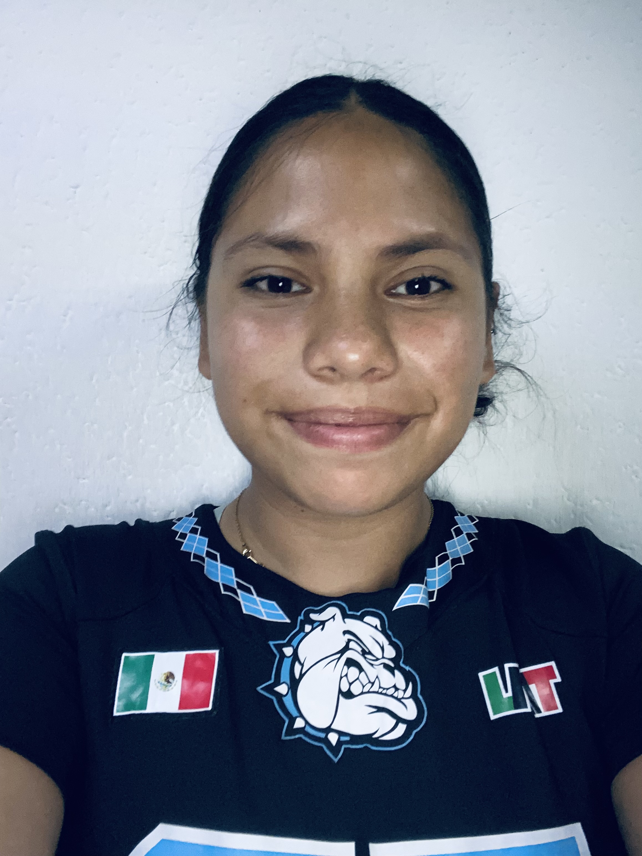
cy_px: 428
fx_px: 742
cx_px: 321
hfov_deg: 46.8
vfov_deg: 60.0
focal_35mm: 30
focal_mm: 2.71
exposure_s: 1/16
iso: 500
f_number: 2.2
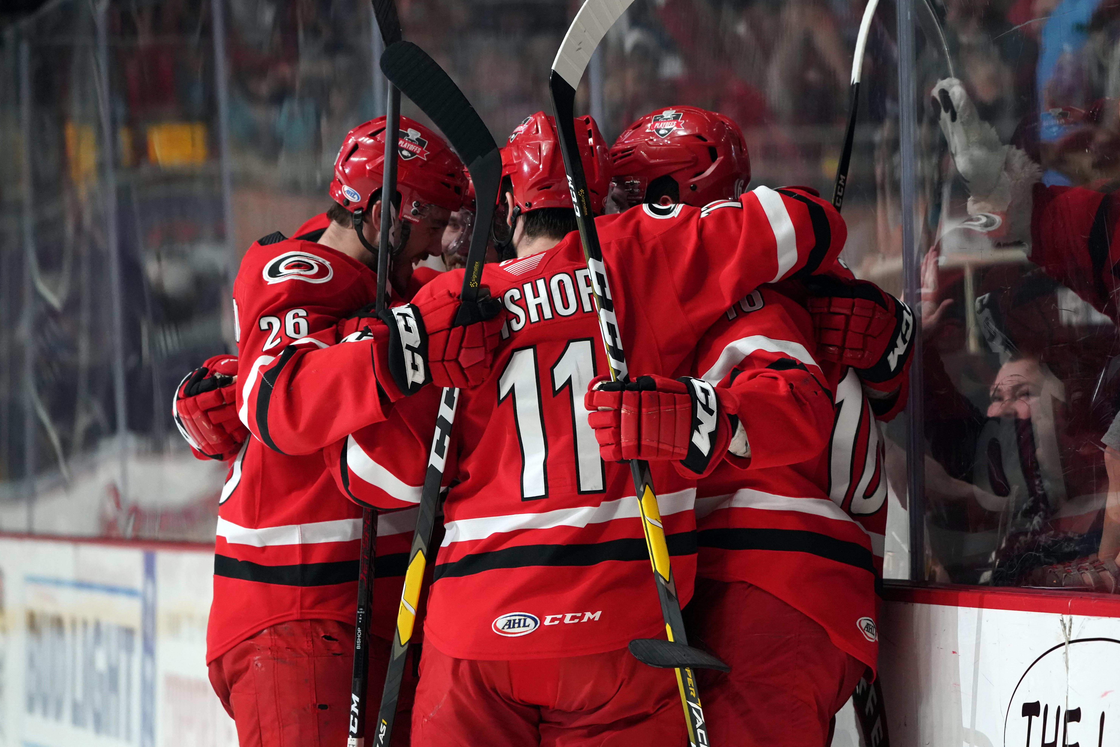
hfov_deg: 9.5
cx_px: 561
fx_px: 6719
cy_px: 374
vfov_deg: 6.4
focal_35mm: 216
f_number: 5.6
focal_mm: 215
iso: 6400
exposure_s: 1/1000
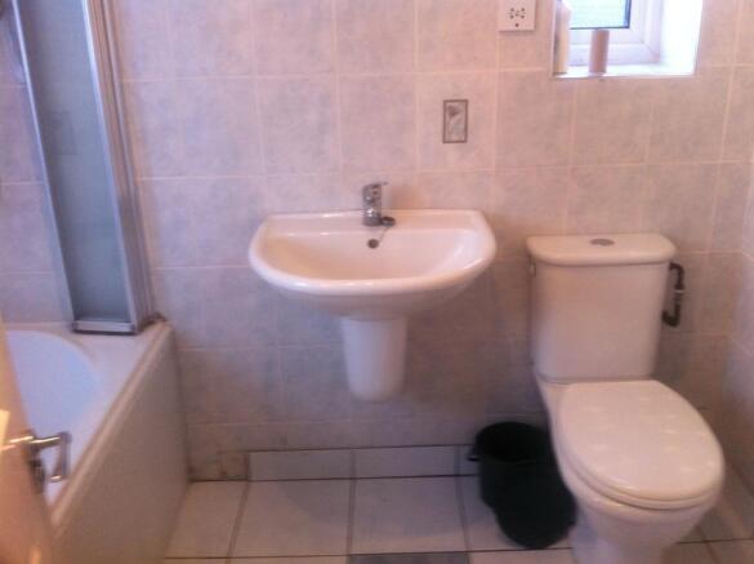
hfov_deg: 52.7
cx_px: 377
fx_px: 761
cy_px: 282
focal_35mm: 35
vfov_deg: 40.6
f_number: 2.8
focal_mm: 3.85
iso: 125
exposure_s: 1/15
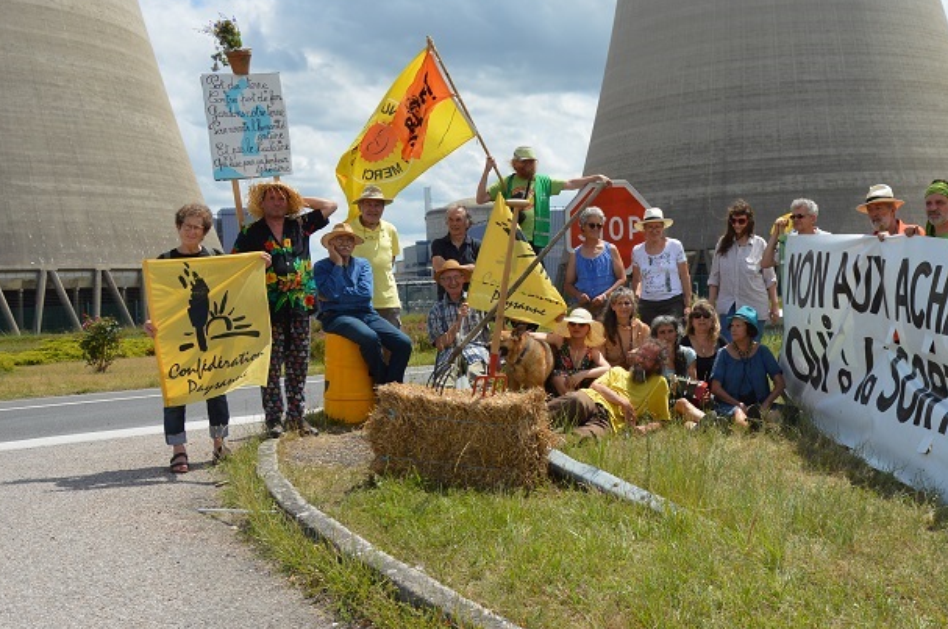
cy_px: 247
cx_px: 682
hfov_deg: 41.2
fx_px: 1229
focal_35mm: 47
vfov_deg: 28.6
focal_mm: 21
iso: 100
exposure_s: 1/320
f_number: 9
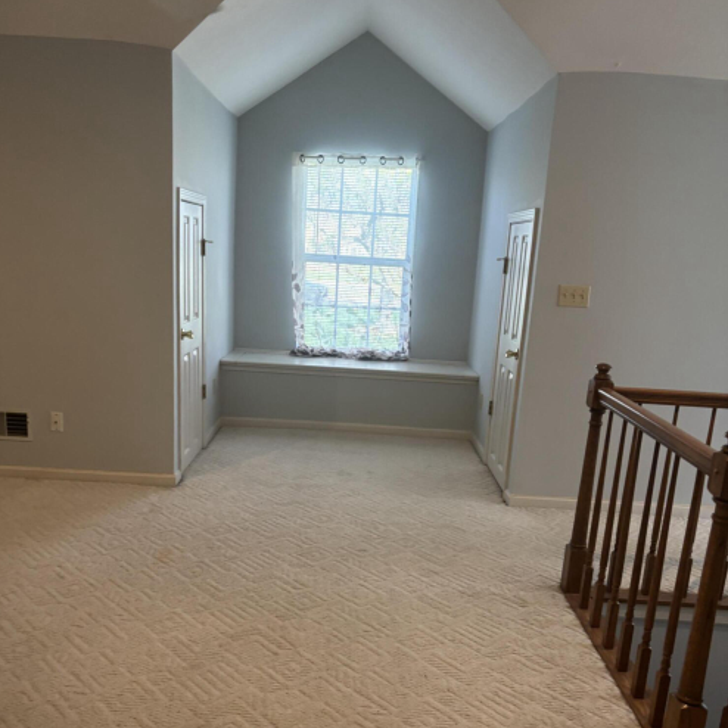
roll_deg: -4.8
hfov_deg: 52.5
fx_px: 738
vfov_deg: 52.3
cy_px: 416
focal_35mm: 31
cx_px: 361
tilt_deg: -11.5
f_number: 1.6
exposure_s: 1/60
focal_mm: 5.96
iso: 250
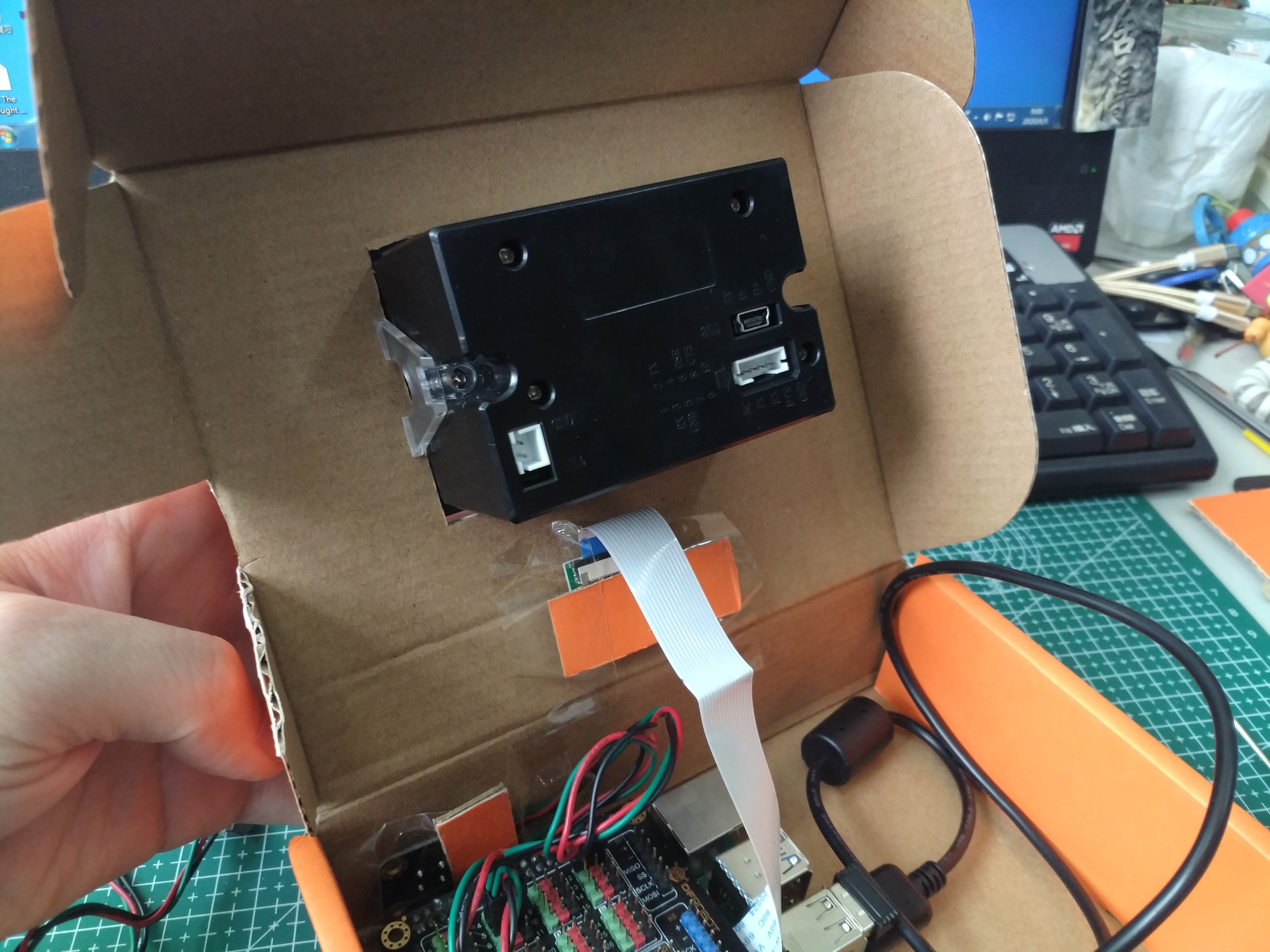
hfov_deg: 65.3
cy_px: 476
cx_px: 635
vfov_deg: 51.4
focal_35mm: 27
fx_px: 991
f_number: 2.2
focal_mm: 4.73
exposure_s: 1/25
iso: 400
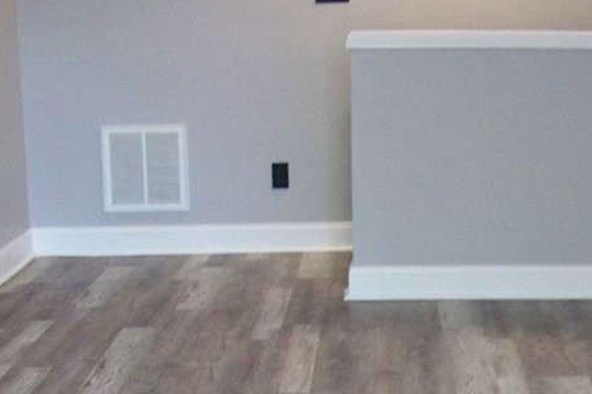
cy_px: 445
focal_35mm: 83
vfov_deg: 15.9
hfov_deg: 24.4
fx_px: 1365
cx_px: 393
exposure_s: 1/30
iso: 320
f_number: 2.8
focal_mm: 5.85
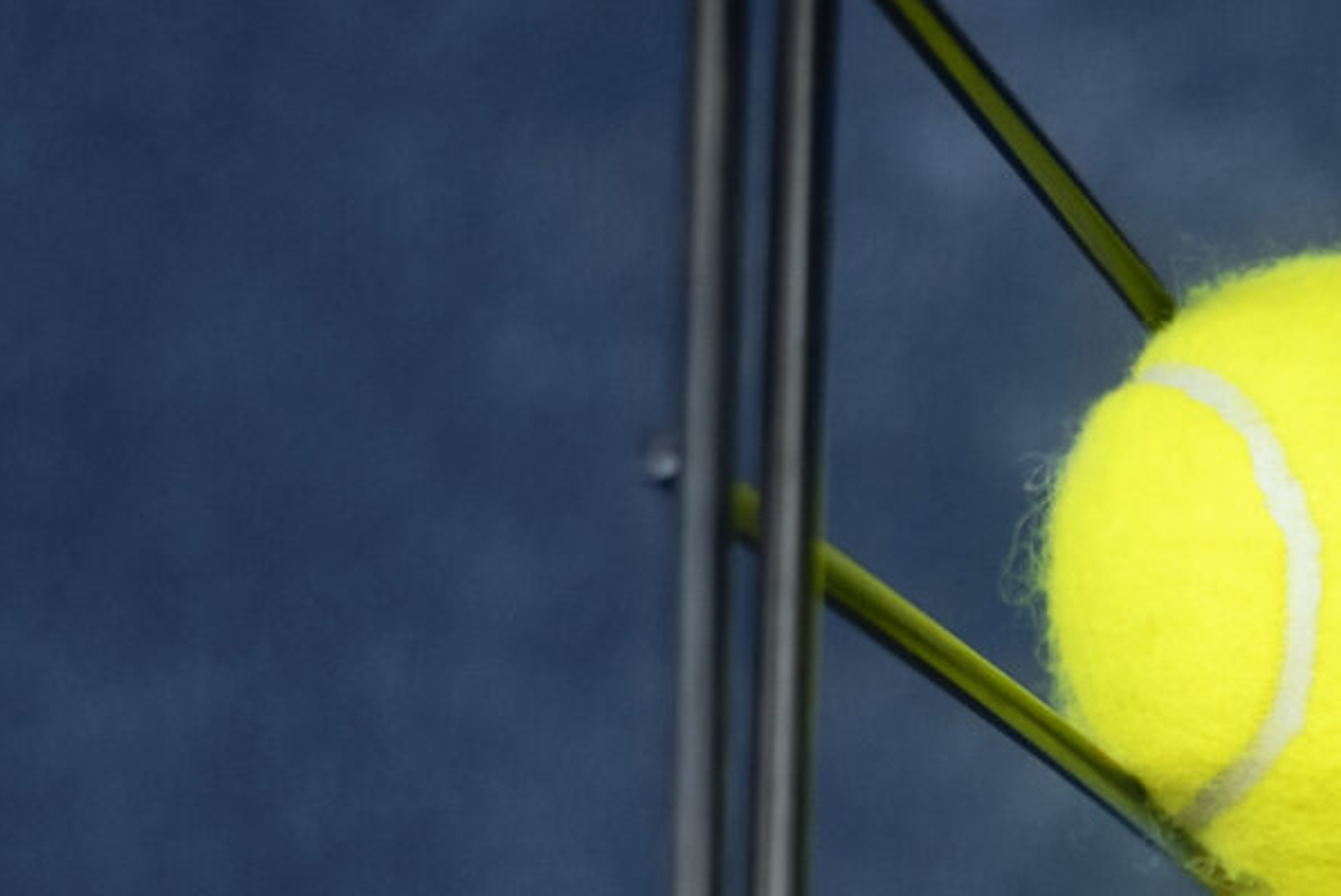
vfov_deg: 10.1
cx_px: 2260
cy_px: 1217
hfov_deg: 14.0
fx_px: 4958
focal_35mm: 133
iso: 640
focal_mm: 31
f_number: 2.8
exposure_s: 1/800
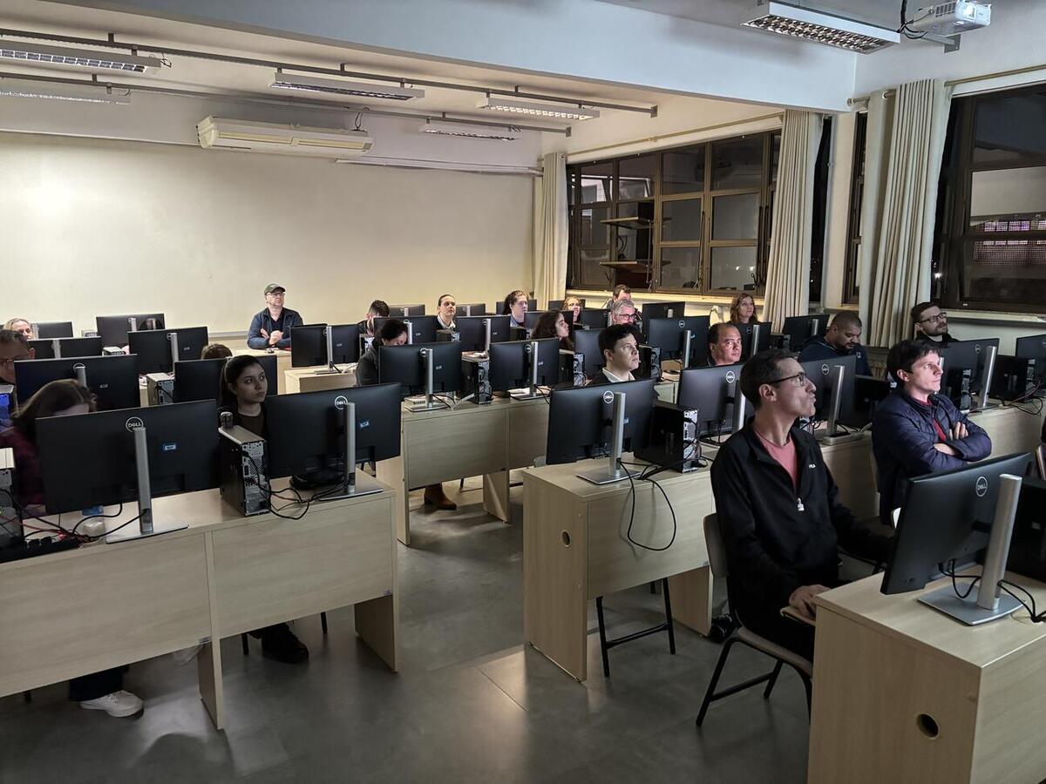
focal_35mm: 26
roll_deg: +0.4
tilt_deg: -9.7
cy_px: 392
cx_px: 523
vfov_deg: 53.1
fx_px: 786
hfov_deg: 67.3
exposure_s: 1/30
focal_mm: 5.96
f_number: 1.6
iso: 800
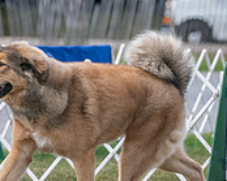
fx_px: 3693
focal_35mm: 550
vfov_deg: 2.8
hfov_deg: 3.5
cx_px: 32
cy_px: -22
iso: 400
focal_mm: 151
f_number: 4
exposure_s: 1/2000
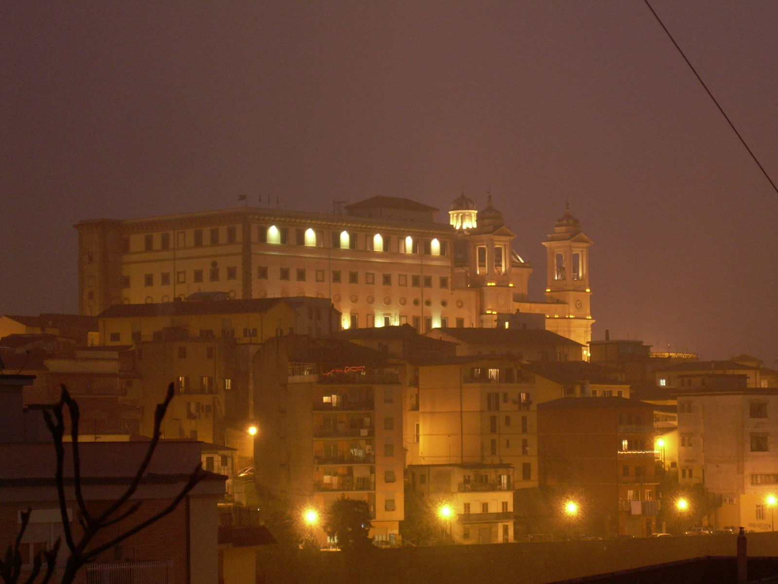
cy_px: 292
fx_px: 2472
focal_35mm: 110
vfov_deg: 13.5
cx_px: 389
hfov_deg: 17.9
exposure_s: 2
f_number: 4.9
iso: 200
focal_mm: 18.9
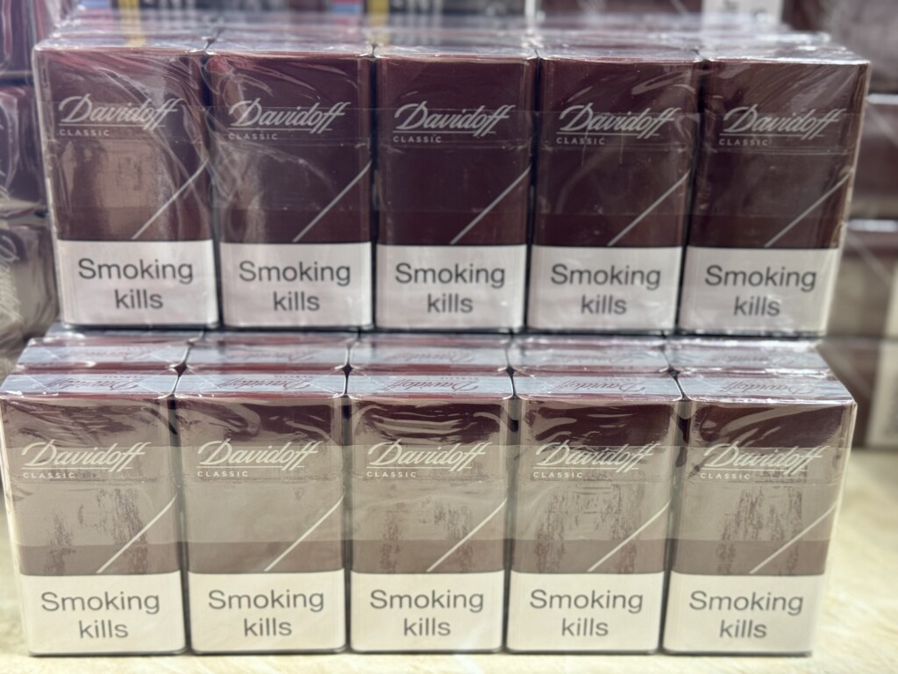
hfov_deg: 39.7
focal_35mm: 48
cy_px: 337
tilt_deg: -23.6
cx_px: 449
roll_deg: +0.6
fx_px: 1245
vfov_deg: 30.3
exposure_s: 1/33
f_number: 1.78
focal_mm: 6.76
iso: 200
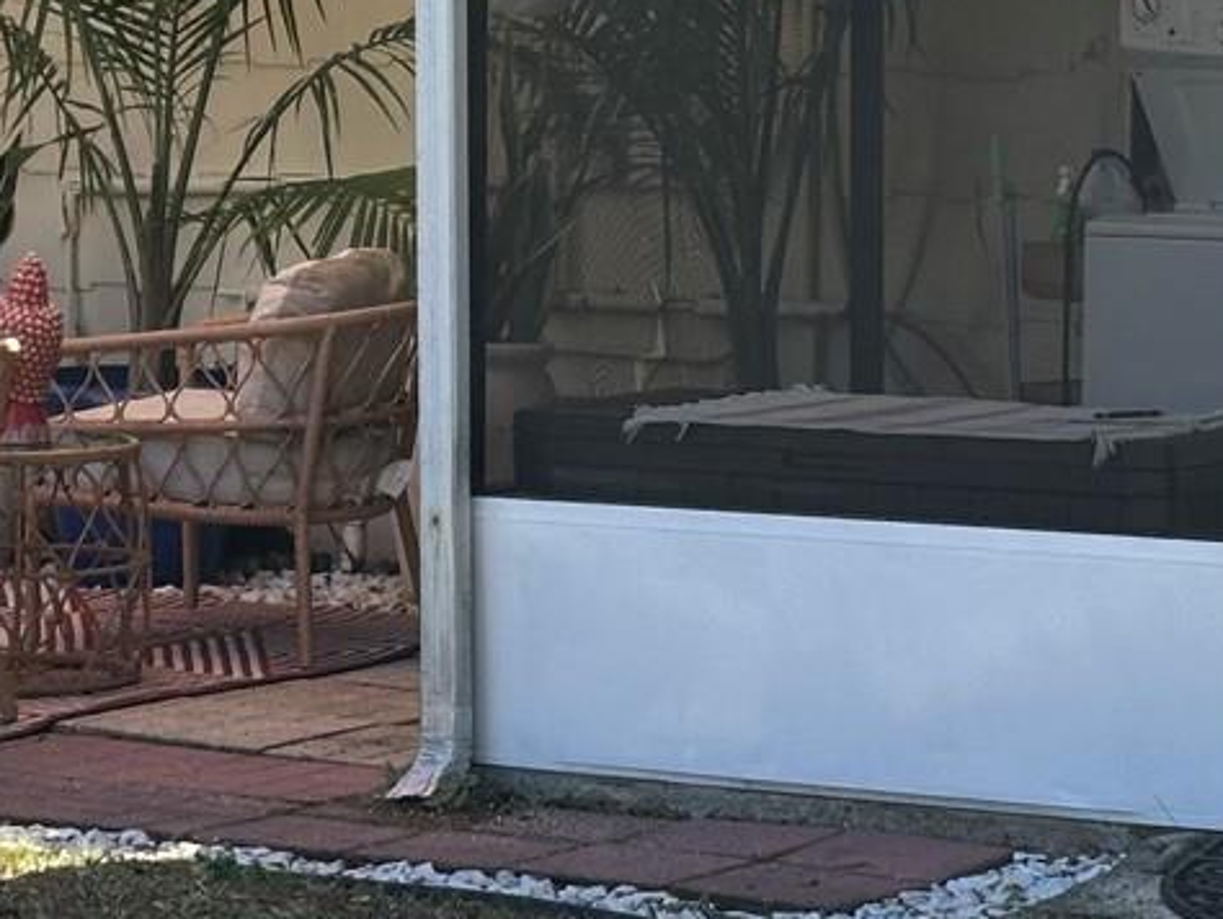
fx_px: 5726
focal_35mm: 162
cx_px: 761
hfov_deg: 12.2
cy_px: 320
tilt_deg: -4.0
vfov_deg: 9.2
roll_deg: -0.4
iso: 64
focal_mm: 6.86
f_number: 1.78
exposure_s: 1/681
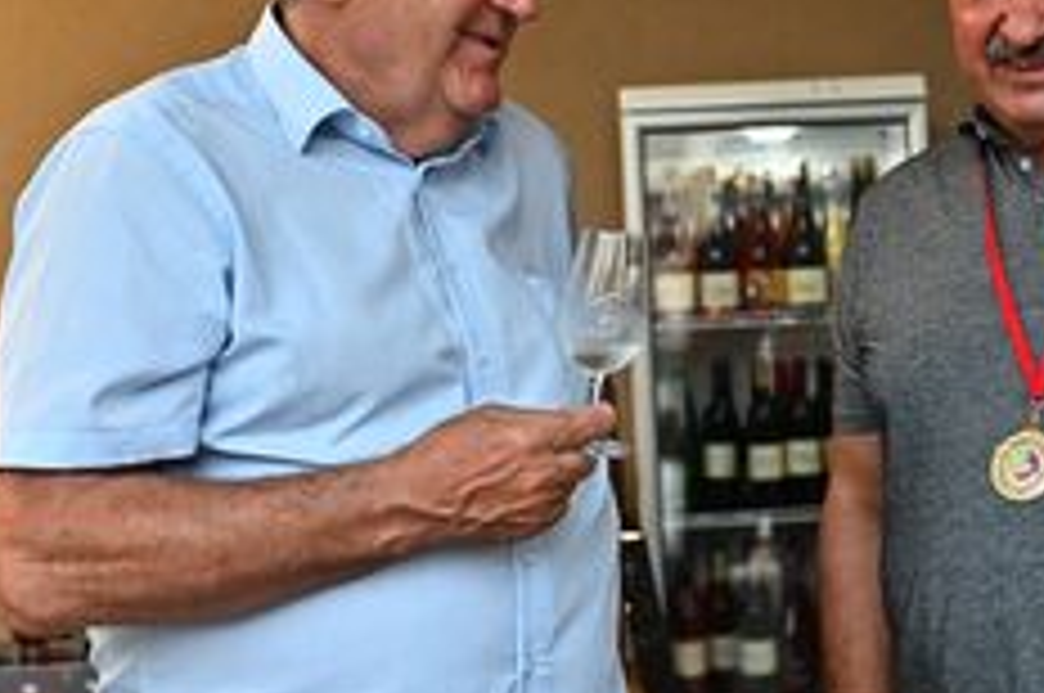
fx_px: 1969
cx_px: 774
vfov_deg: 20.0
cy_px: 346
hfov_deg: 29.3
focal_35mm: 68
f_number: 3.2
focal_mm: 35
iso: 2000
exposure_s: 1/400
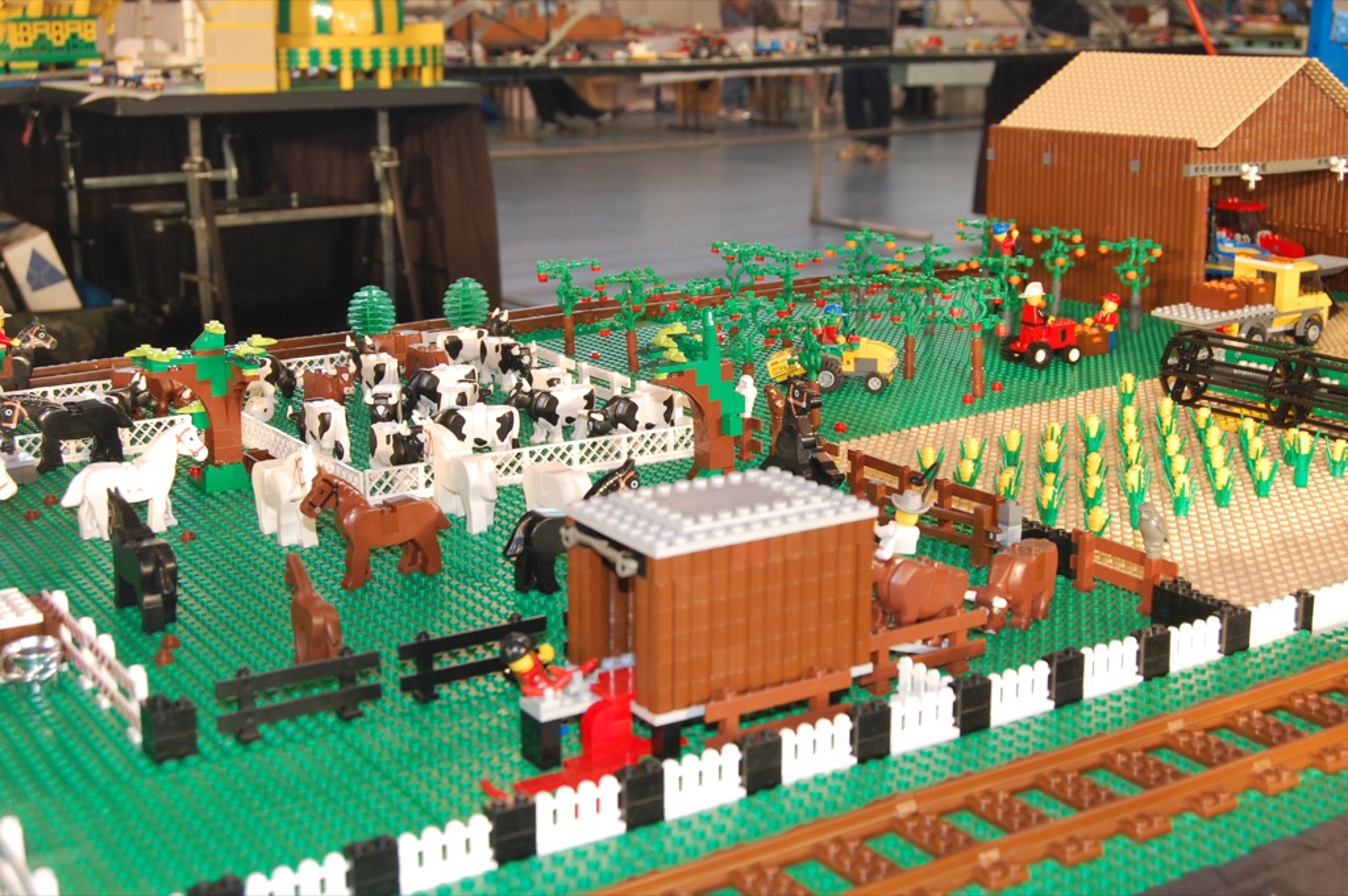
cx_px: 674
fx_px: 1796
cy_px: 448
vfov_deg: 28.0
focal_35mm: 48
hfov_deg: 41.1
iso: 400
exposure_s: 1/8
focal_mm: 32
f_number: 8
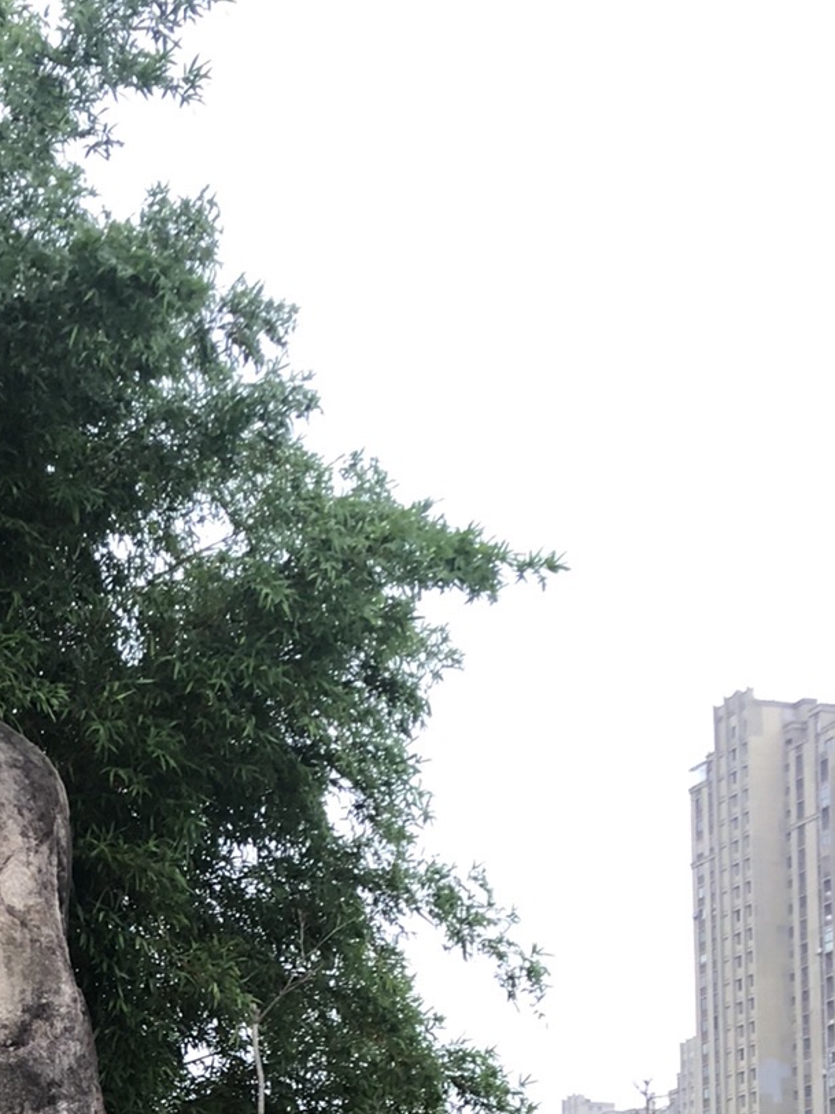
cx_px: -148
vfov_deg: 25.1
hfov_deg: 20.1
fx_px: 2219
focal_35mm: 69
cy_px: 1369
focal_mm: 4
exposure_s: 1/40
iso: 25
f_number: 1.8
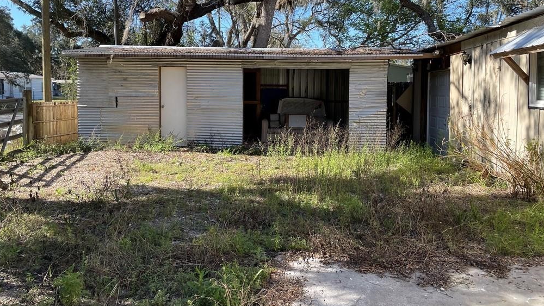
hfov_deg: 66.1
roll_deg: +0.3
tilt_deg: -4.2
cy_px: 116
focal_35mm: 29
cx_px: 271
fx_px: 418
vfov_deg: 40.0
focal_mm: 4.2
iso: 32
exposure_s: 1/868
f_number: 1.6
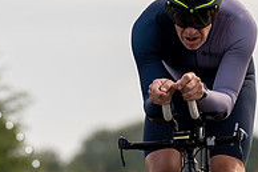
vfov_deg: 1.6
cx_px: 201
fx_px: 6108
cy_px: 150
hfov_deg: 2.4
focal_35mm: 853
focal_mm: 185
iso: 160
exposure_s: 1/1000
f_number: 4
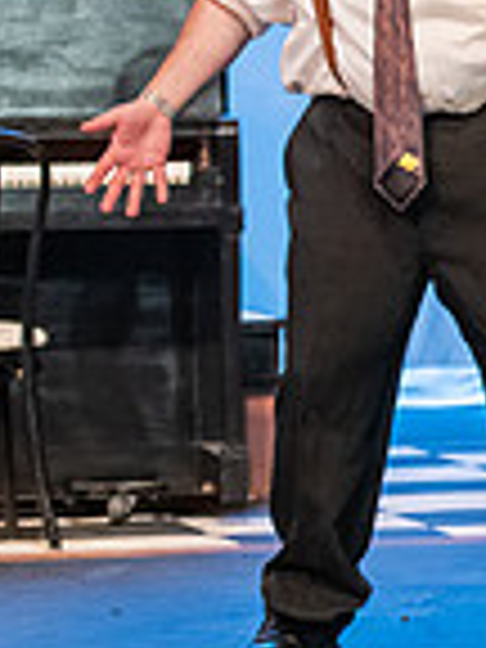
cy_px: -20
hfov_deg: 4.6
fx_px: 5934
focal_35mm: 317
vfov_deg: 6.2
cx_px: 1004
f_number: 3.2
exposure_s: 1/200
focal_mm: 82
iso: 2500
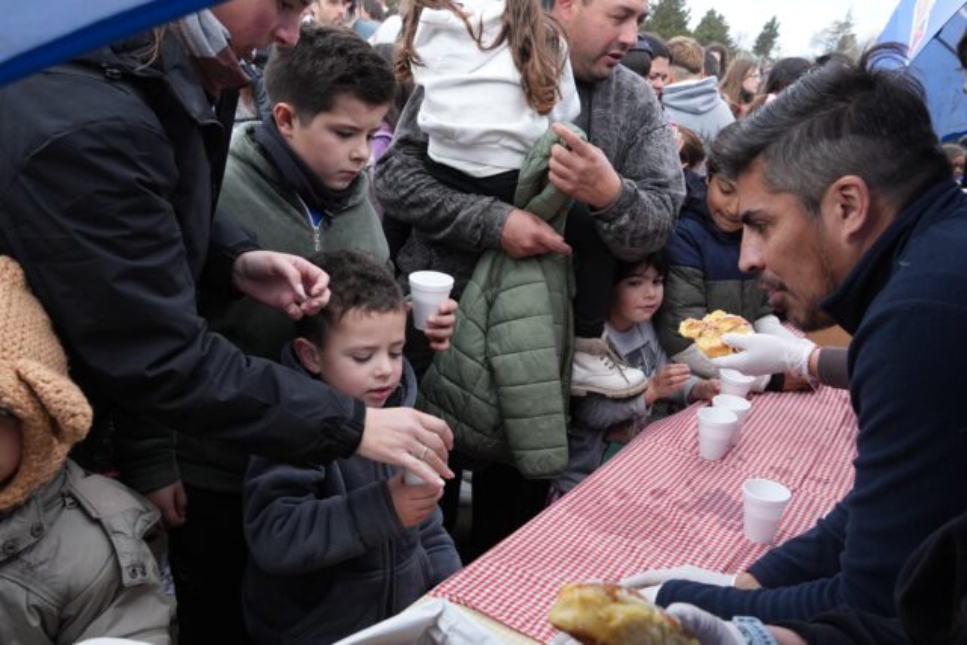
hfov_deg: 55.1
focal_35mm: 34
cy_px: 322
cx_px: 484
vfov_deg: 38.4
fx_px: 927
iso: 500
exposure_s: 1/400
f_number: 5.6
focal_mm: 23
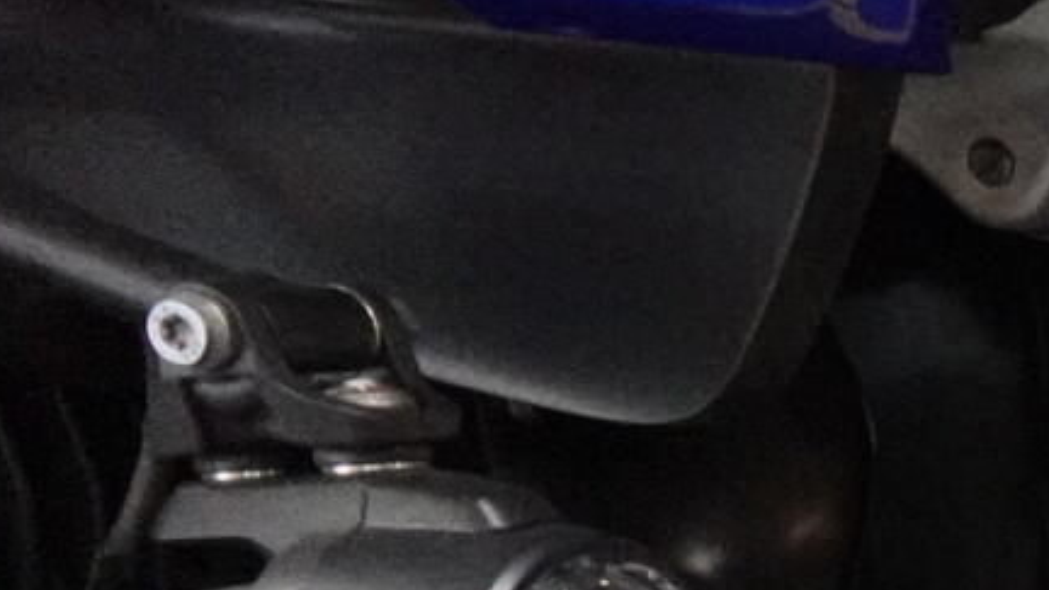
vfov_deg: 11.8
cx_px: 2358
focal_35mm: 97
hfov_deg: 15.3
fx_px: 2698
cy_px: 972
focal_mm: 7.6
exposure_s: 1/250
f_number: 2
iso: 4000
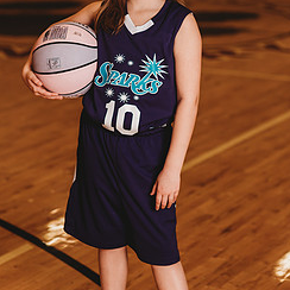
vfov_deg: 13.1
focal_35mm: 133
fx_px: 1261
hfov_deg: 13.1
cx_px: 149
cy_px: 82
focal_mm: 85
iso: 100
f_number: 2.5
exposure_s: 1/160
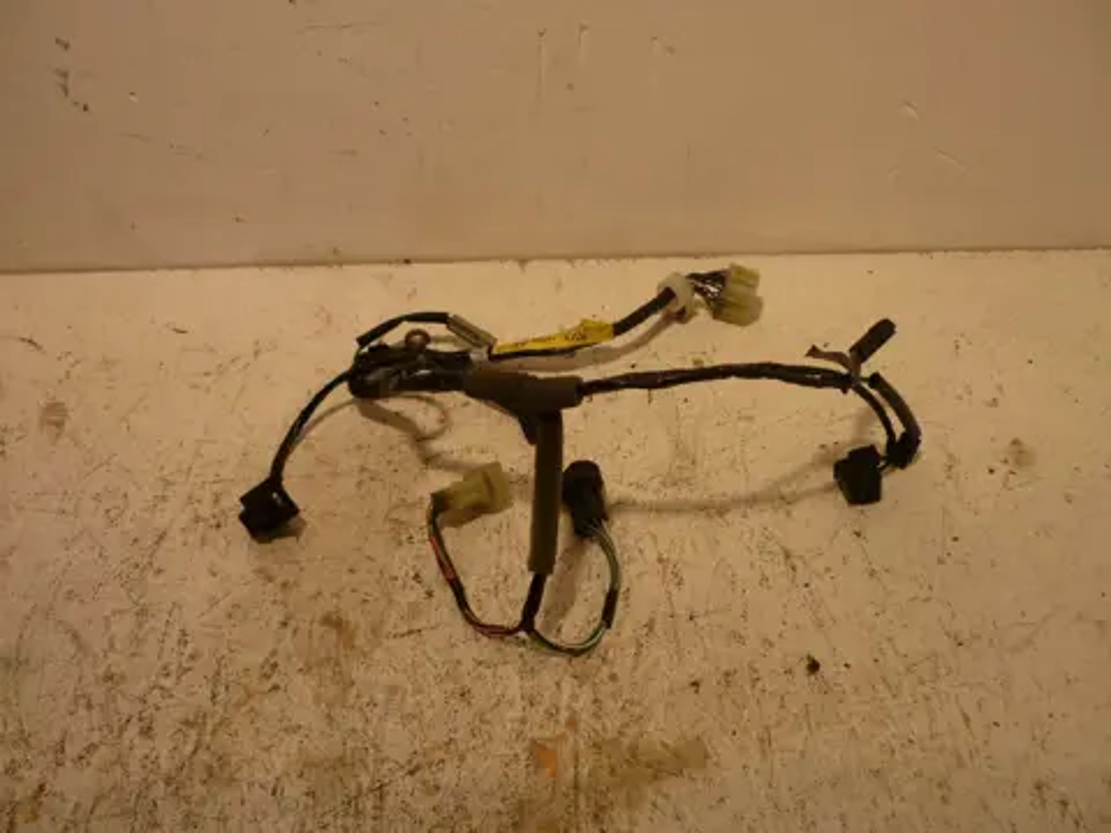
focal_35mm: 33
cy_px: 416
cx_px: 556
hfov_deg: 55.4
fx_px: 1059
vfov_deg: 42.9
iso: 80
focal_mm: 5.5
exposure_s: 1/60
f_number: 2.8
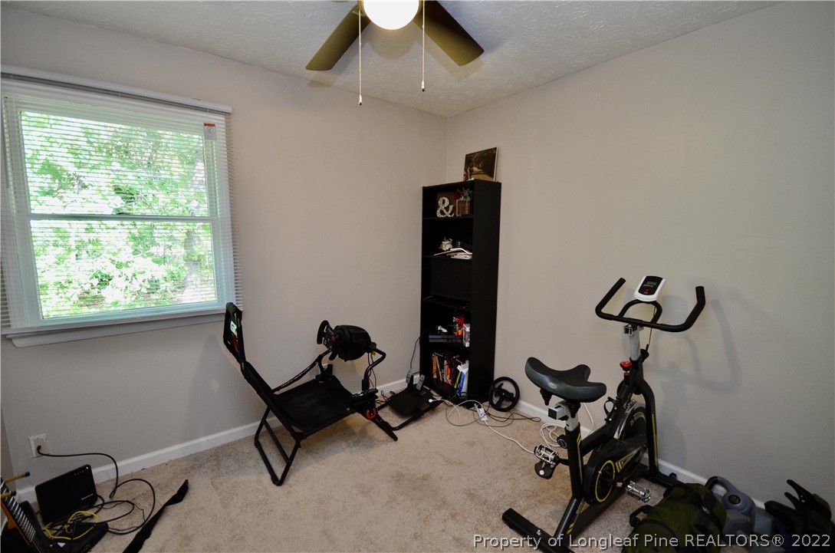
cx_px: 418
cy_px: 276
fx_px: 347
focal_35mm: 15
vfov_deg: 77.1
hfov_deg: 100.5
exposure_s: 1/45
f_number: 4
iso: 800
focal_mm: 10
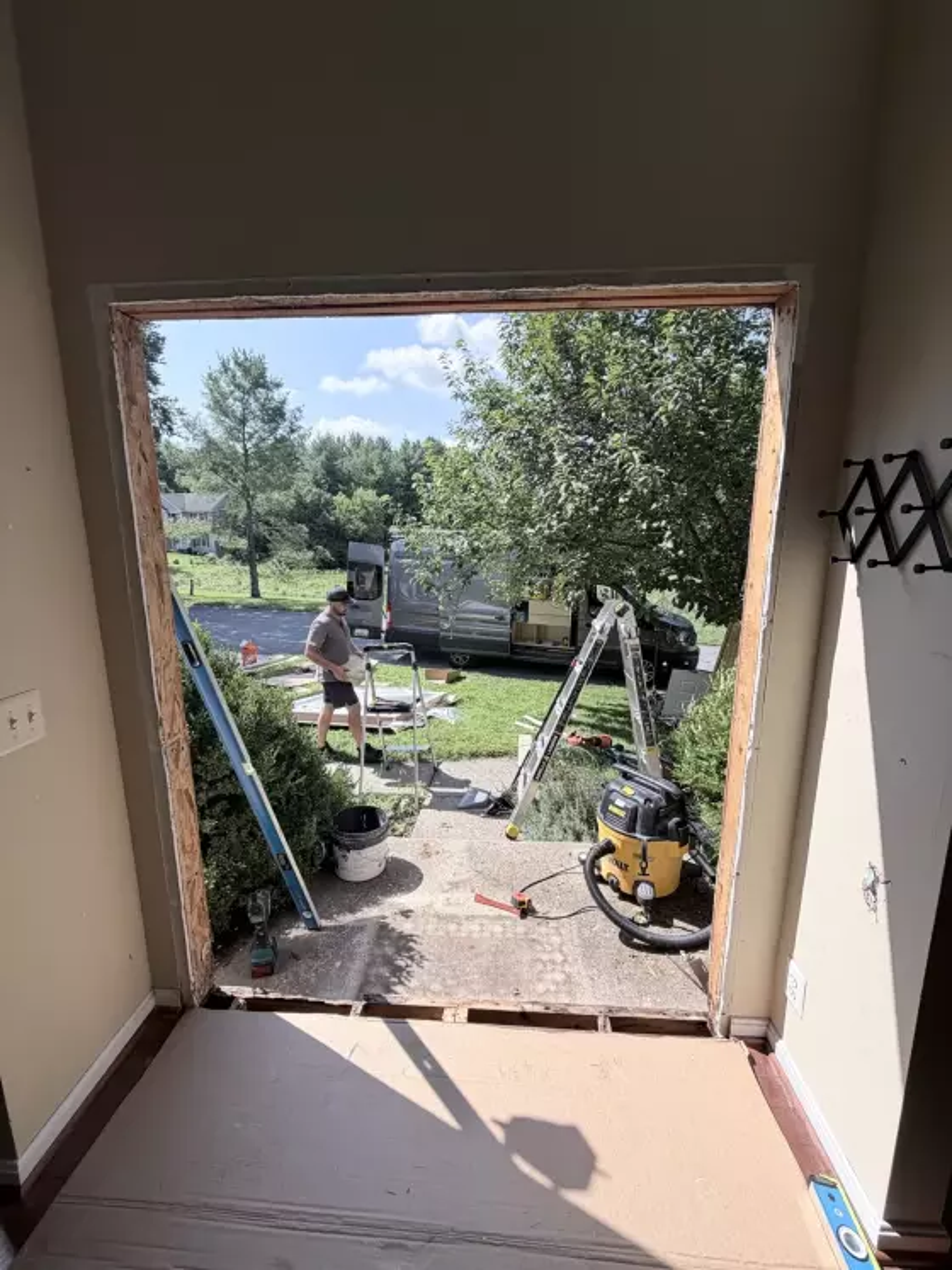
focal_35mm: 14
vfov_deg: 102.1
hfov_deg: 85.7
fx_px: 514
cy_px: 635
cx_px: 476
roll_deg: +0.5
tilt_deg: -11.8
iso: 32
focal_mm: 2.22
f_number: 2.2
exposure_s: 1/770
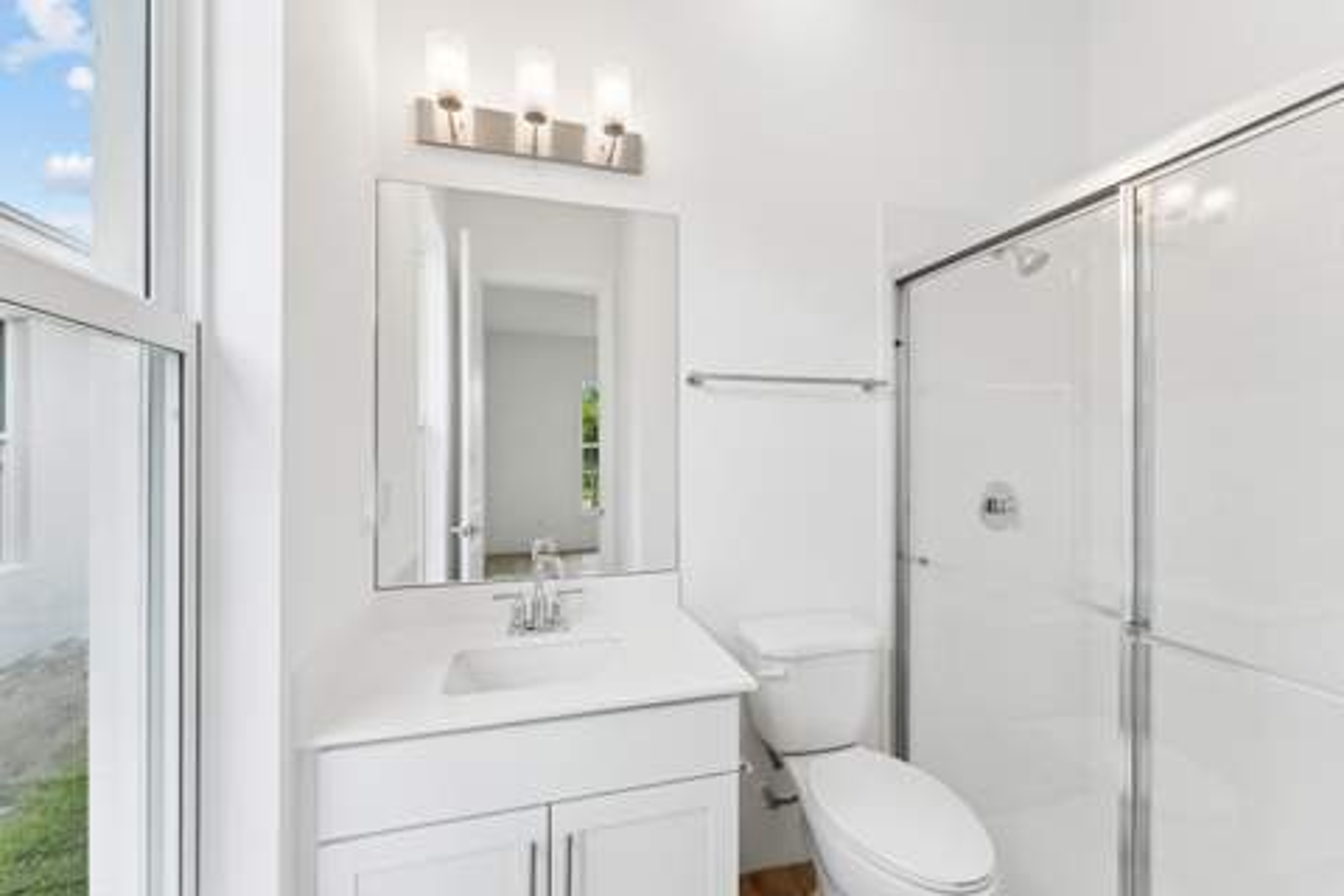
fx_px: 545
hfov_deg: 101.9
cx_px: 672
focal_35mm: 15
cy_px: 448
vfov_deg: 78.8
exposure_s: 1/15
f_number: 8
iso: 200
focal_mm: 14.6
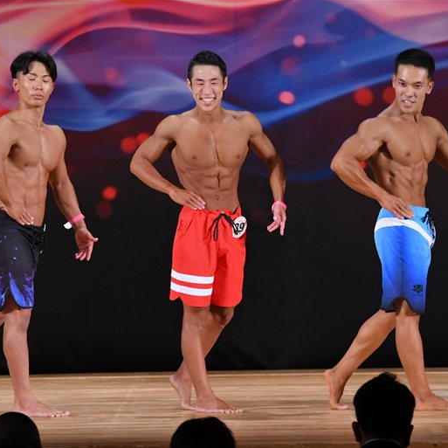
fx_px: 4510
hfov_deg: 5.7
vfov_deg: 5.7
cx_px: 249
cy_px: 224
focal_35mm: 308
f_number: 5.6
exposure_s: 1/400
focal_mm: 160
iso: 3200
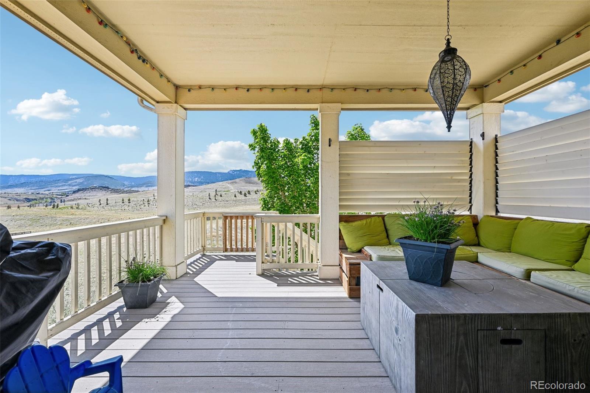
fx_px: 229
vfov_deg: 81.2
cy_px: 196
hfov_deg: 104.3
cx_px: 295
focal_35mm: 14
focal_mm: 14
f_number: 11
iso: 64
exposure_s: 1/50
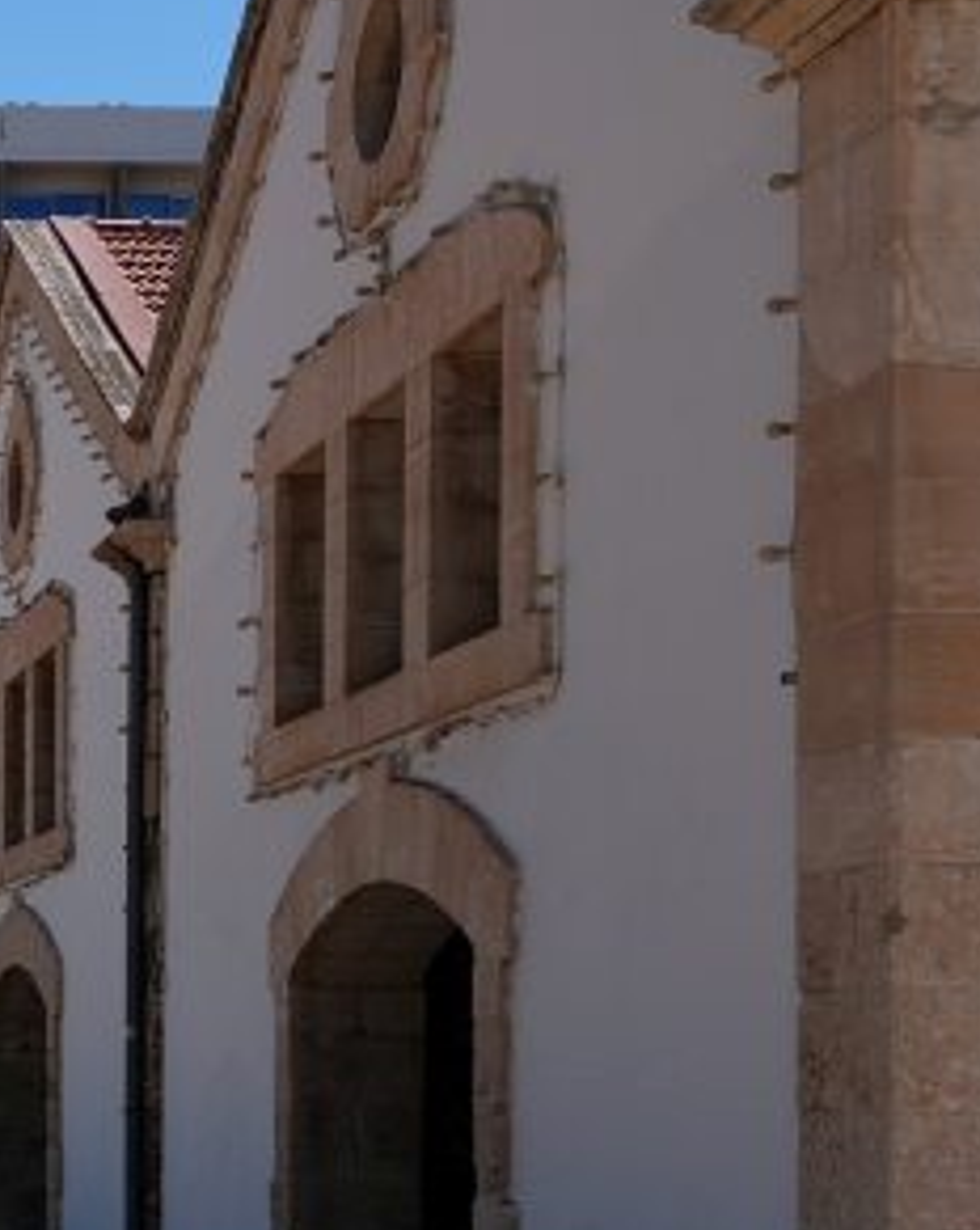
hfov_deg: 18.2
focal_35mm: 75
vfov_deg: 24.8
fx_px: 2725
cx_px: -477
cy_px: 1063
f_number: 8
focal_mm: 29
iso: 100
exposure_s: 1/200
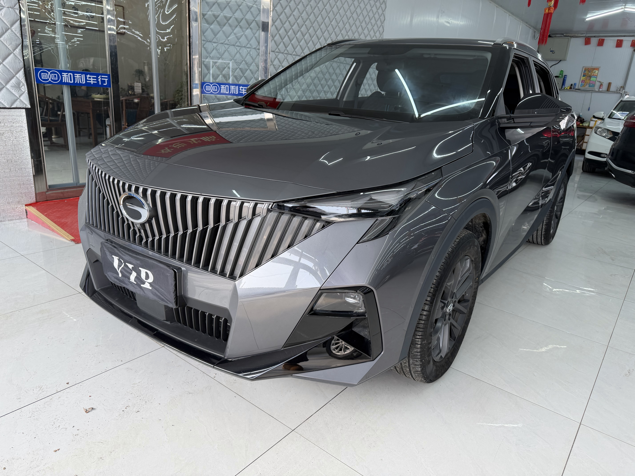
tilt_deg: -17.9
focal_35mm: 24
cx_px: 318
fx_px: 440
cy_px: 238
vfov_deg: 56.8
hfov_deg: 71.6
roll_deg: -3.1
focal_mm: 6.76
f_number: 1.78
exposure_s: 1/175
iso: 80
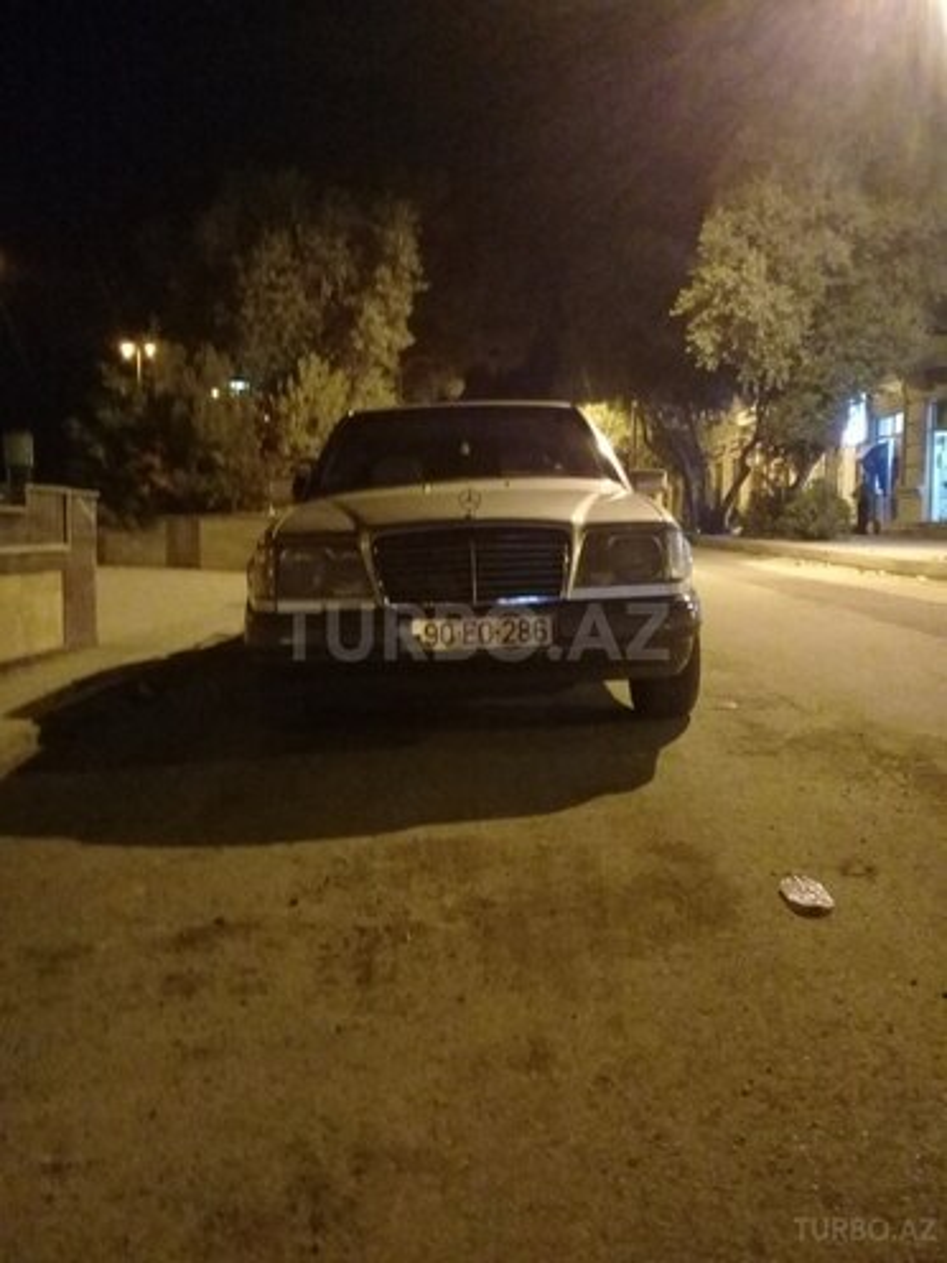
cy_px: 632
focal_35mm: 31
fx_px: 1131
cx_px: 474
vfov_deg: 58.4
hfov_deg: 45.4
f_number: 2.2
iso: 800
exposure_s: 1/17
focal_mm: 3.3
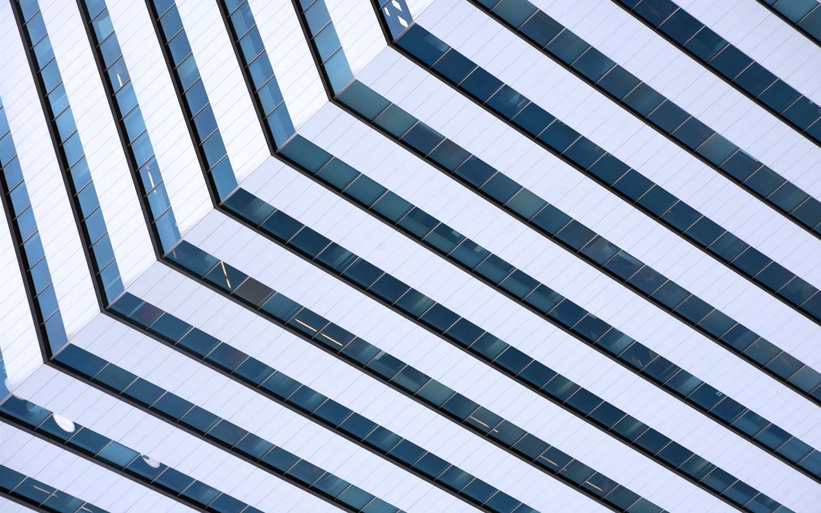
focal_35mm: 131
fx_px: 2920
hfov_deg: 16.0
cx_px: 412
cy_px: 272
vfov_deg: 10.0
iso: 500
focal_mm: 85
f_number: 10
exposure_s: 1/400
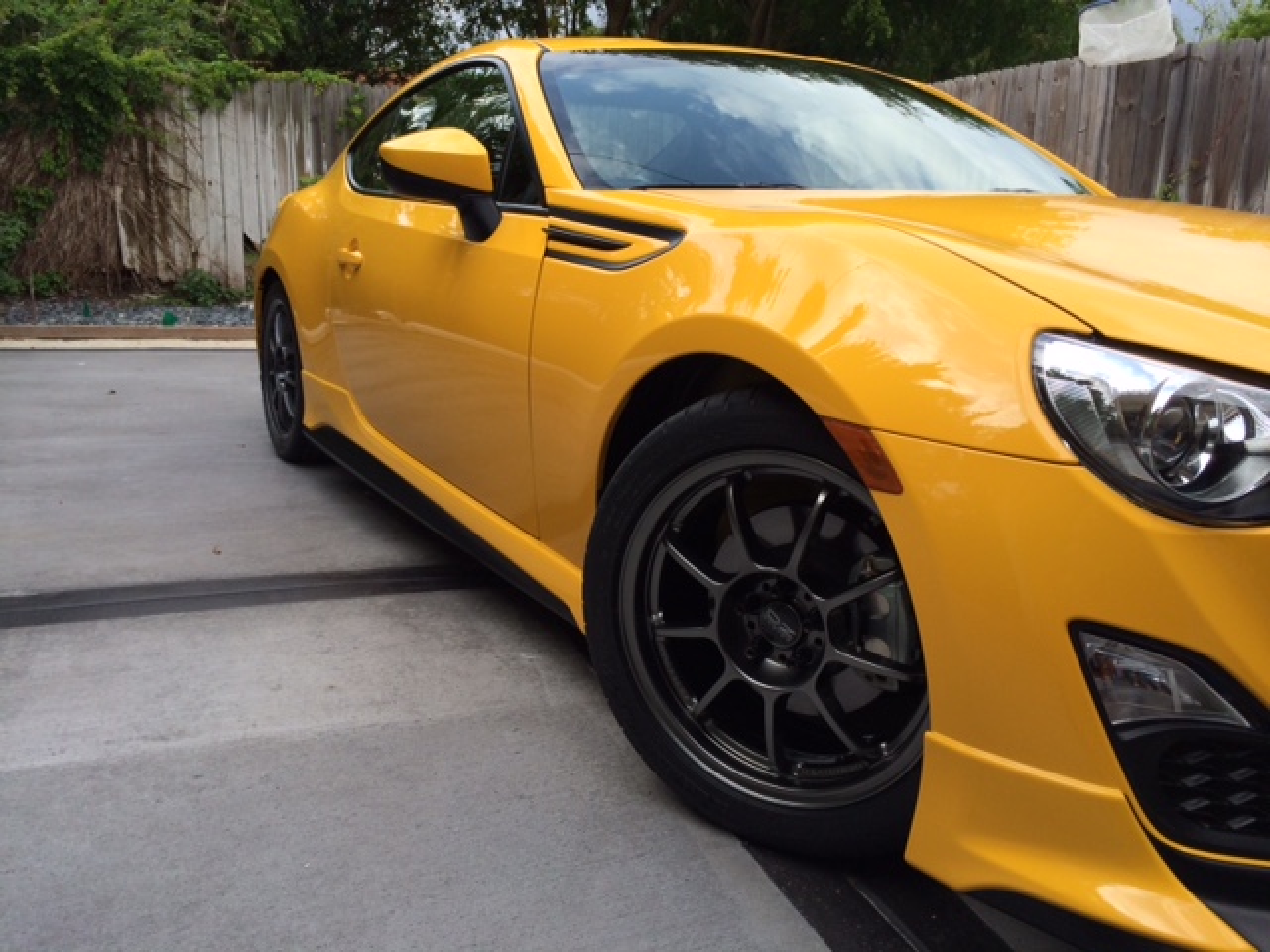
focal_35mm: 29
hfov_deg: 61.7
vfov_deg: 48.2
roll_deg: -3.2
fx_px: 1064
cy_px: 476
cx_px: 635
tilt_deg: -10.3
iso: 32
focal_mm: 4.15
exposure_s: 1/873
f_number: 2.2
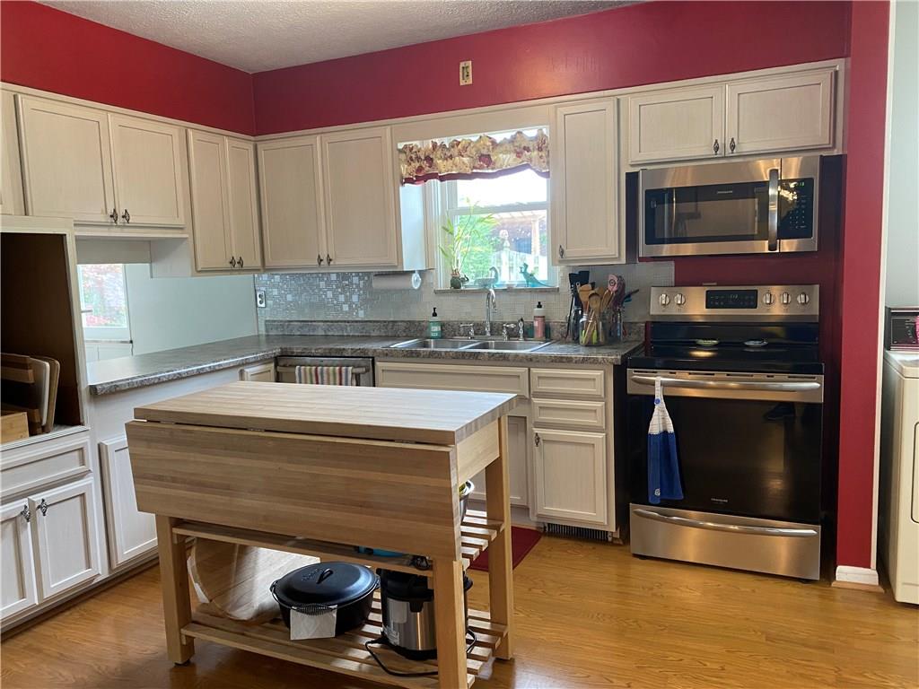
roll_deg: +2.1
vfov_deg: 53.1
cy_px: 344
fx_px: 690
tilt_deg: -6.6
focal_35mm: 26
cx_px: 460
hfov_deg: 67.3
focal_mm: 4.25
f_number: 1.8
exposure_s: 1/60
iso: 200
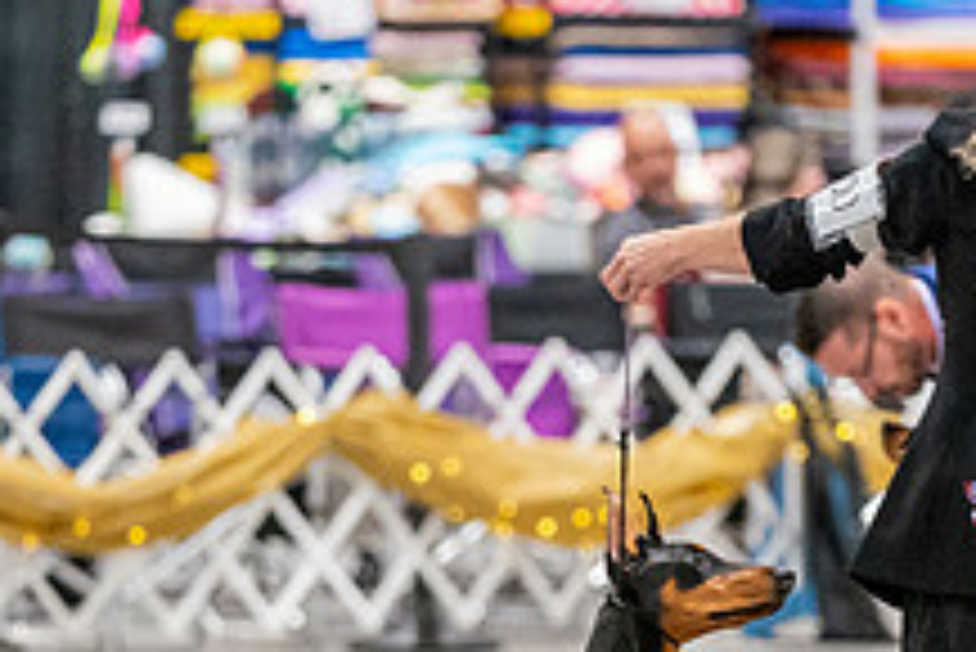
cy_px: 632
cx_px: 535
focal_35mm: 491
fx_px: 13320
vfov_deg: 2.8
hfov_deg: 4.2
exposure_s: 1/250
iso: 6400
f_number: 2.8
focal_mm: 184
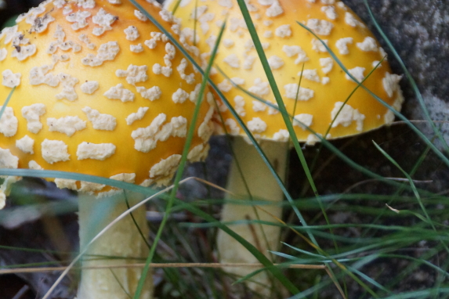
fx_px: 3916
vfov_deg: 4.4
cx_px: 266
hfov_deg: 6.6
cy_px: 133
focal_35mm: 314
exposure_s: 1/160
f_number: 5.6
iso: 1600
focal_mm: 120
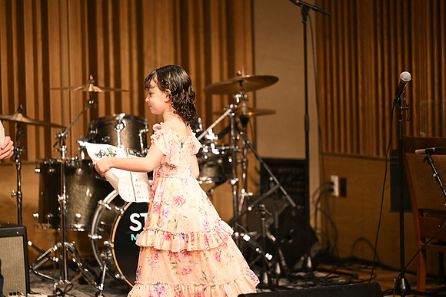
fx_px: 2107
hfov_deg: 12.1
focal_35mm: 170
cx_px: 223
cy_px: 148
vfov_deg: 8.1
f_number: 2.8
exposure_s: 1/400
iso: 3200
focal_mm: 170
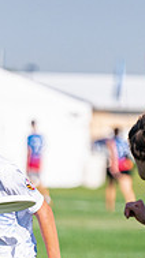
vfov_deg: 3.4
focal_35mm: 642
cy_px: 246
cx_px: 31
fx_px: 4398
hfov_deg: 1.9
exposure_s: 1/16000
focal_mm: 200
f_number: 2.8
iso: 1000
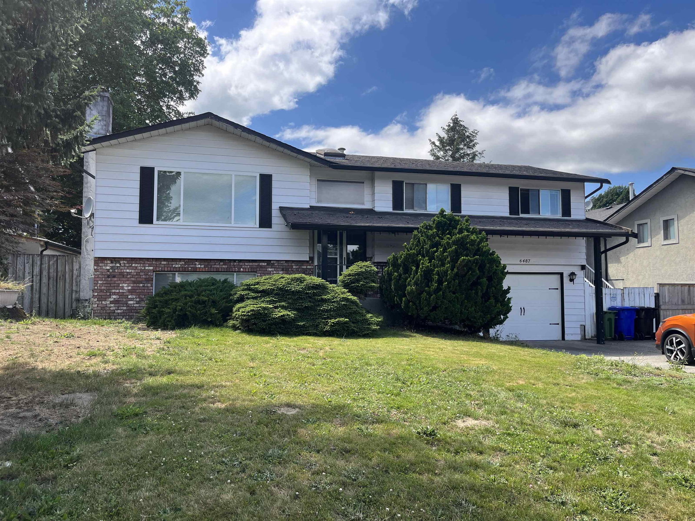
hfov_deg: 67.3
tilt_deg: +2.8
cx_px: 348
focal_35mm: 26
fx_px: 522
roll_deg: +0.6
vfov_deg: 53.1
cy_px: 260
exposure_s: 1/2101
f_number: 1.6
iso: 50
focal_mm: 5.1
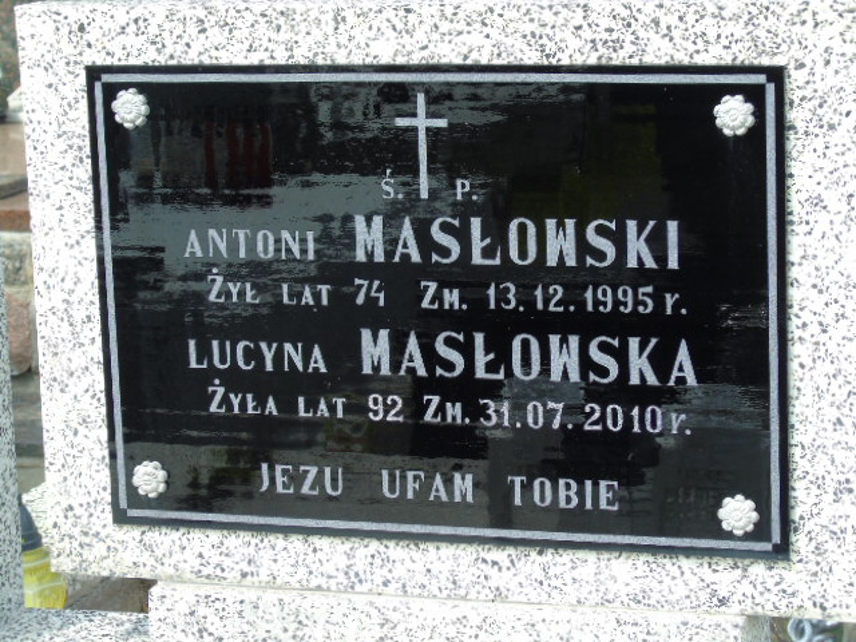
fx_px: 2671
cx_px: 428
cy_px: 321
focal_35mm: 108
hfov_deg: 18.2
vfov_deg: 13.7
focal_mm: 19
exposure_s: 1/125
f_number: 4.4
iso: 80
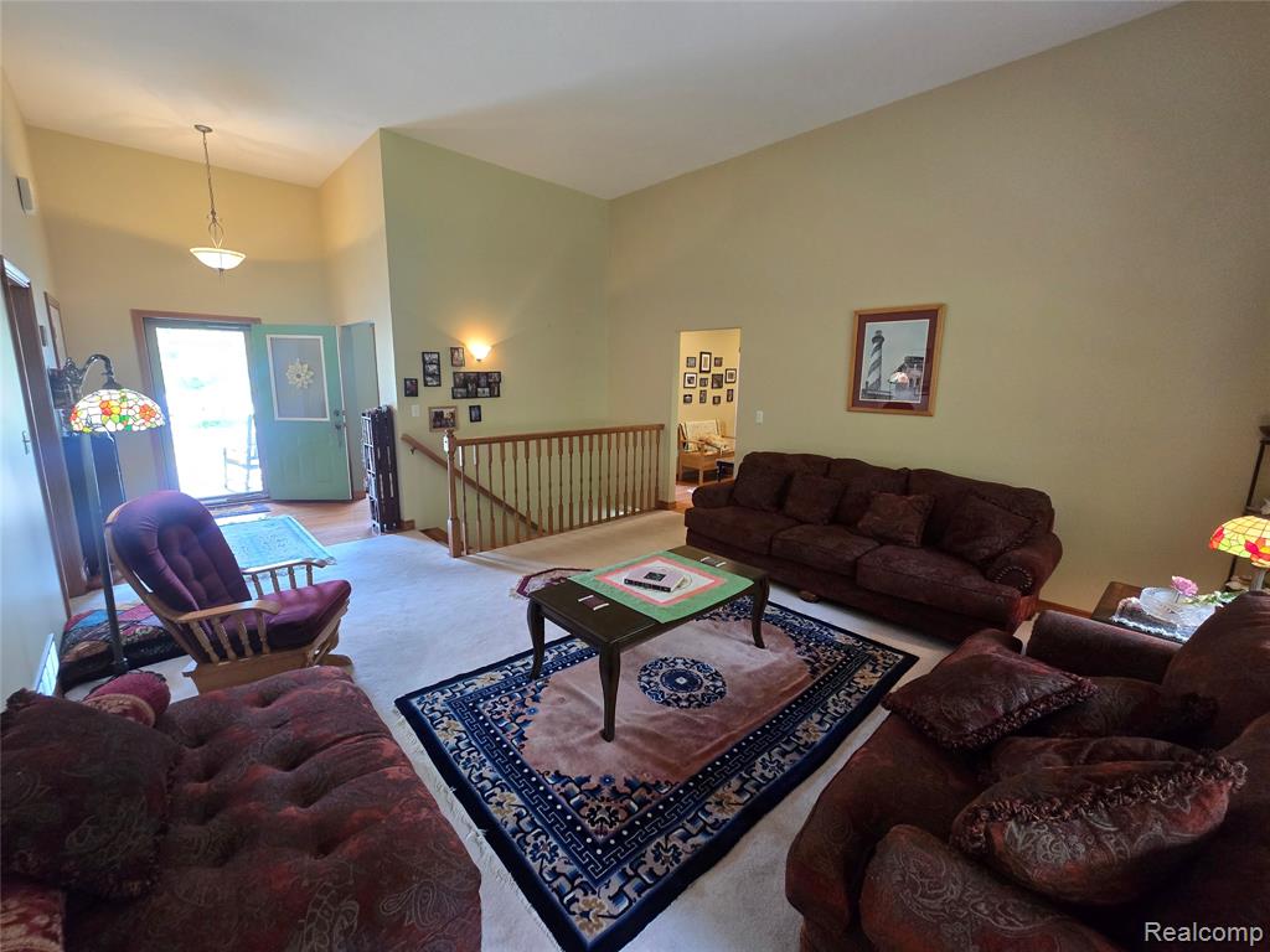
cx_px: 635
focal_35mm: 13
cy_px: 476
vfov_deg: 89.9
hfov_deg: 106.2
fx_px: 477
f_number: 2.2
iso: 400
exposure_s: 1/60
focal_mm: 2.2
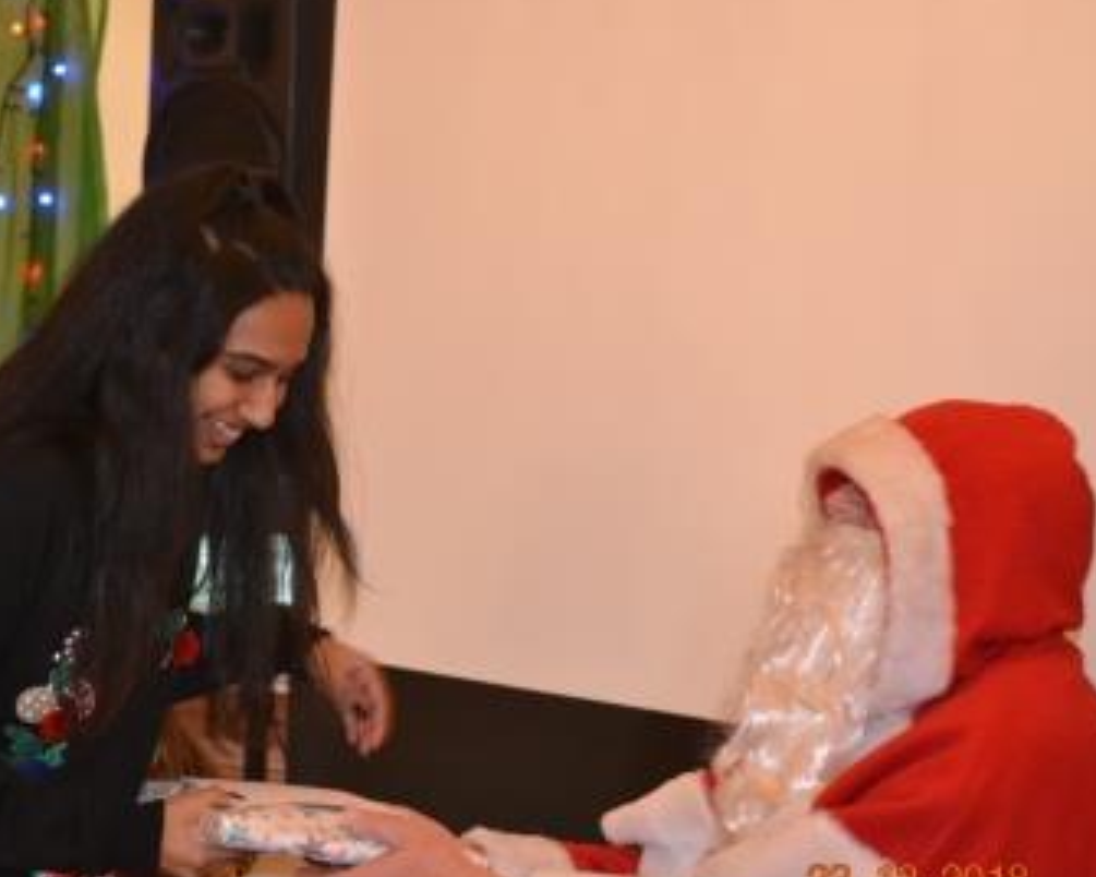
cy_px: 466
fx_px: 3361
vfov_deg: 14.9
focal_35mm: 104
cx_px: 435
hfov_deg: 18.5
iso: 2500
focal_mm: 55
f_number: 4.5
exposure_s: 1/60
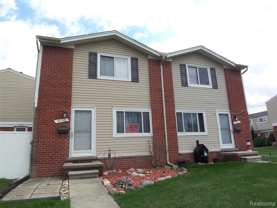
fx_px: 184
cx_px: 138
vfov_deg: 58.9
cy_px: 104
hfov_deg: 73.9
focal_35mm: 23
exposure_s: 1/160
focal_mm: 3.8
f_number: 5.6
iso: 50
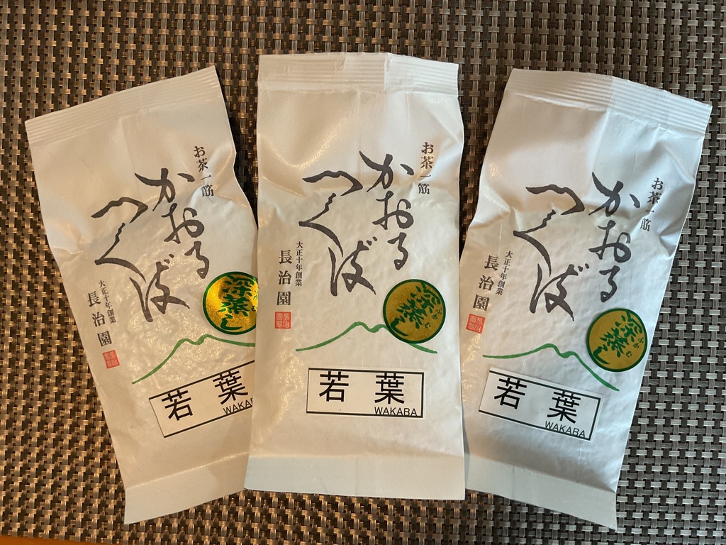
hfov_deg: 61.7
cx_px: 363
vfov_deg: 48.2
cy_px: 272
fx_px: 608
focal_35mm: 29
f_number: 1.8
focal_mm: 3
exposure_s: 1/60
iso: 160
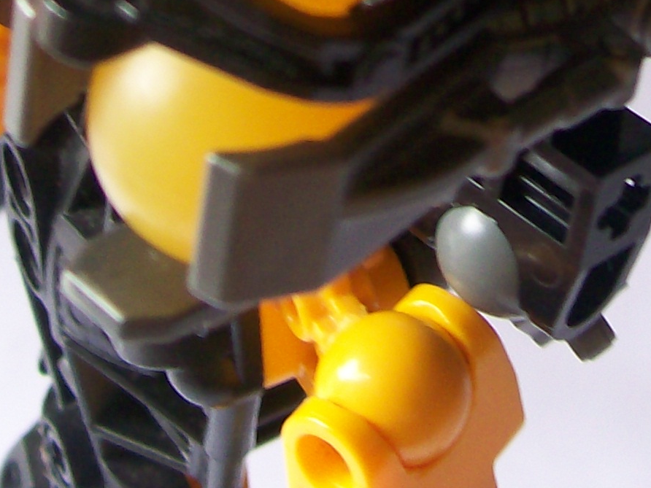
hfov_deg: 15.9
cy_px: -271
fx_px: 2332
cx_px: 393
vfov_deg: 11.4
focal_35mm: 124
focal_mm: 6
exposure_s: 1/55.3
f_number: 2.7
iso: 80
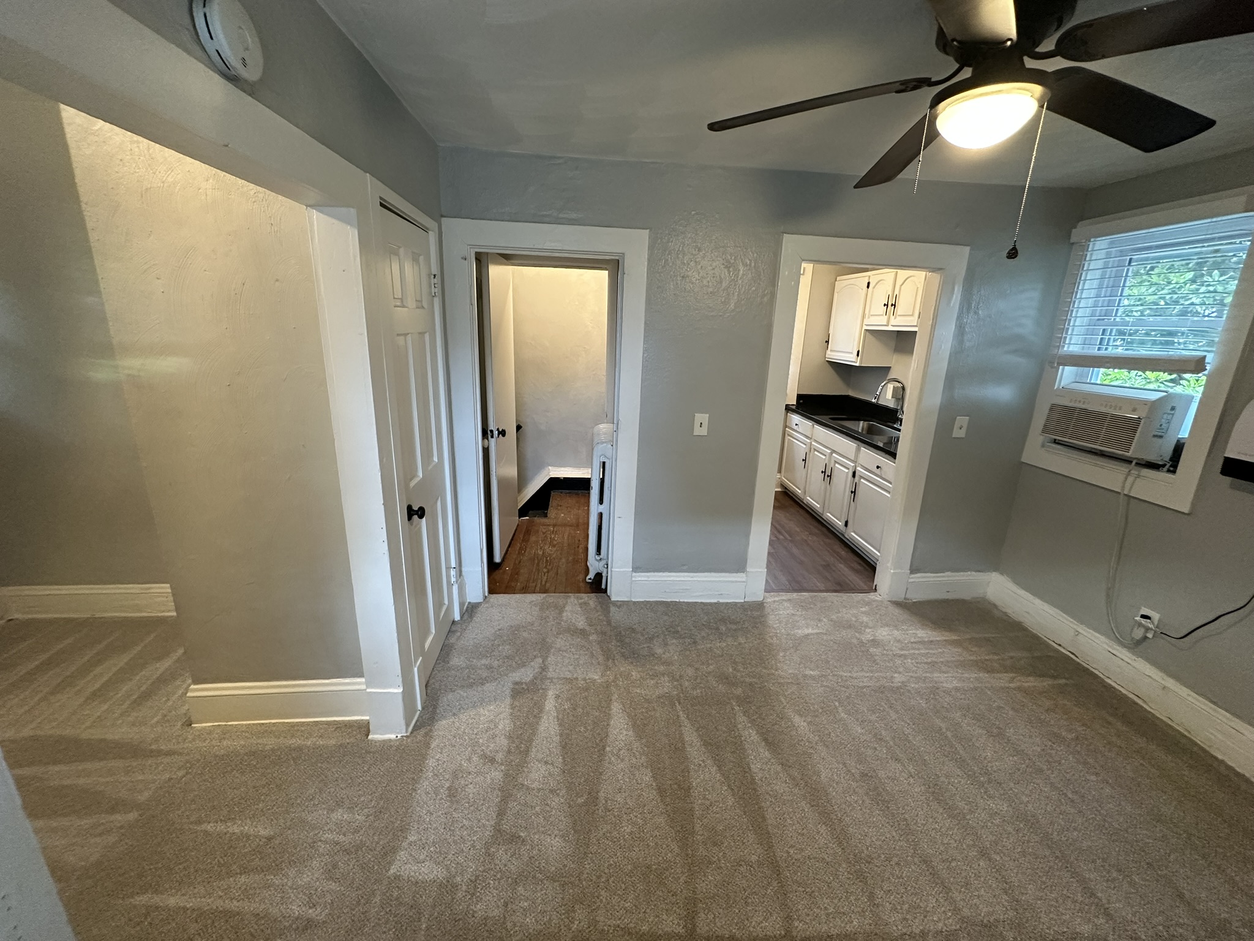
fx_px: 507
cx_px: 627
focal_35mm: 14
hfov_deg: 102.1
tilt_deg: -16.1
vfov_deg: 85.7
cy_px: 470
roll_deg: -2.1
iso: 320
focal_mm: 2.22
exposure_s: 1/60
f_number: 2.2
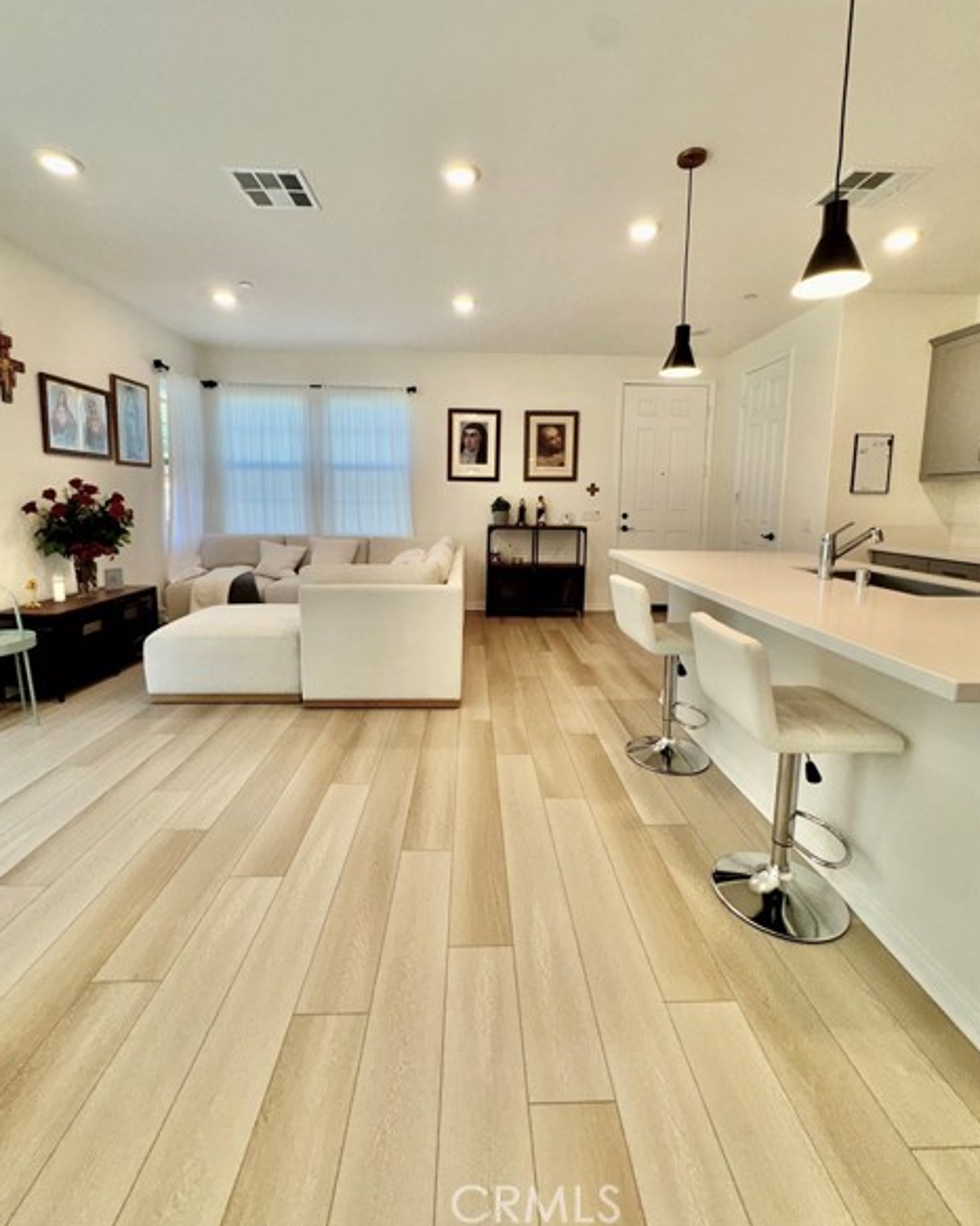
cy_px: 561
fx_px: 544
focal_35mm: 15
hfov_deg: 84.0
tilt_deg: -7.2
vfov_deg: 96.6
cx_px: 486
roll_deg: -0.9
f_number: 2.2
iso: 32
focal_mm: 2.22
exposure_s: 1/122
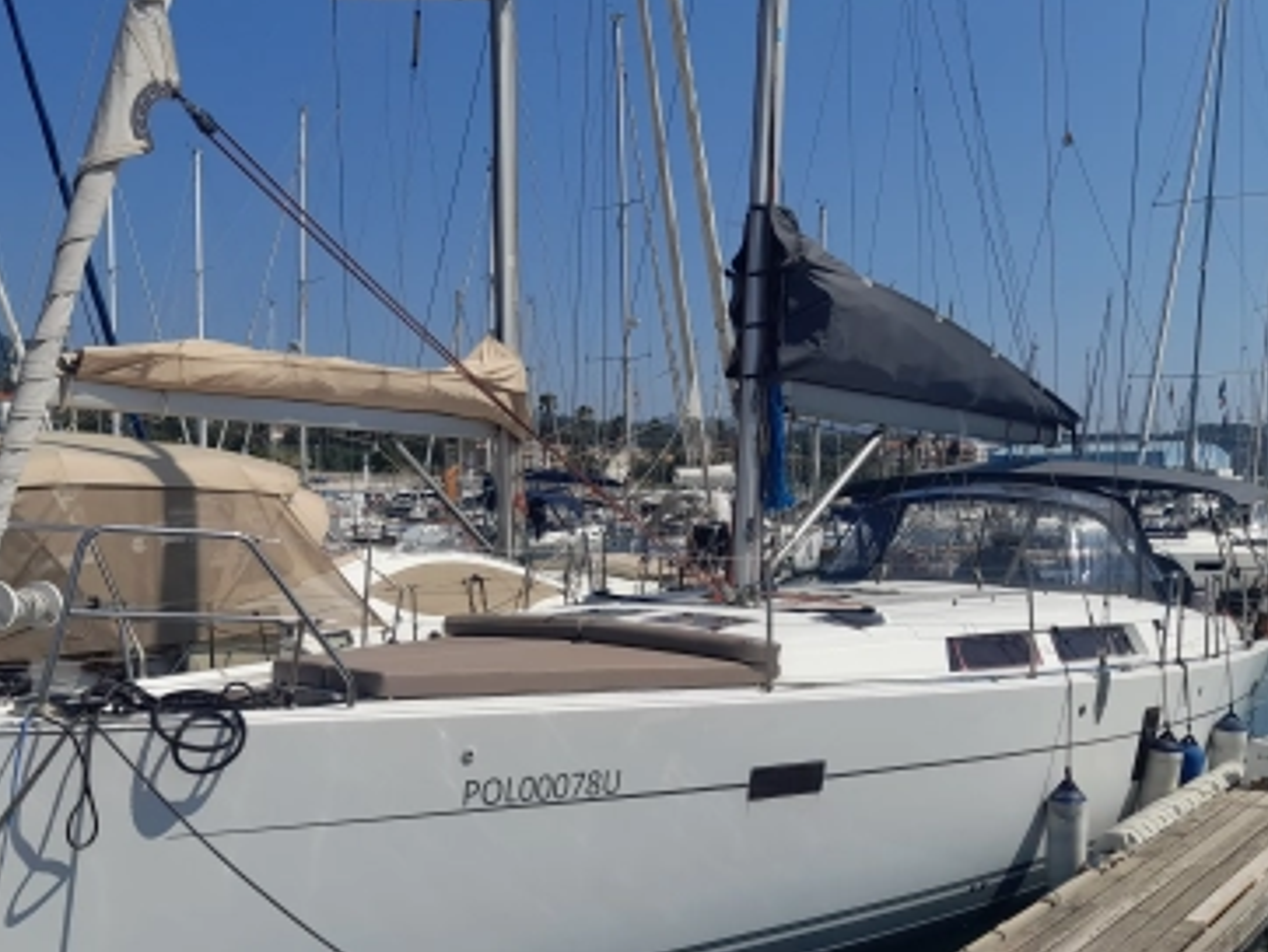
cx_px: 585
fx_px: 1393
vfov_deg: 37.3
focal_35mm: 38
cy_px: 646
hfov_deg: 48.9
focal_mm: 4.6
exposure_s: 1/1681
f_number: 2
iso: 20
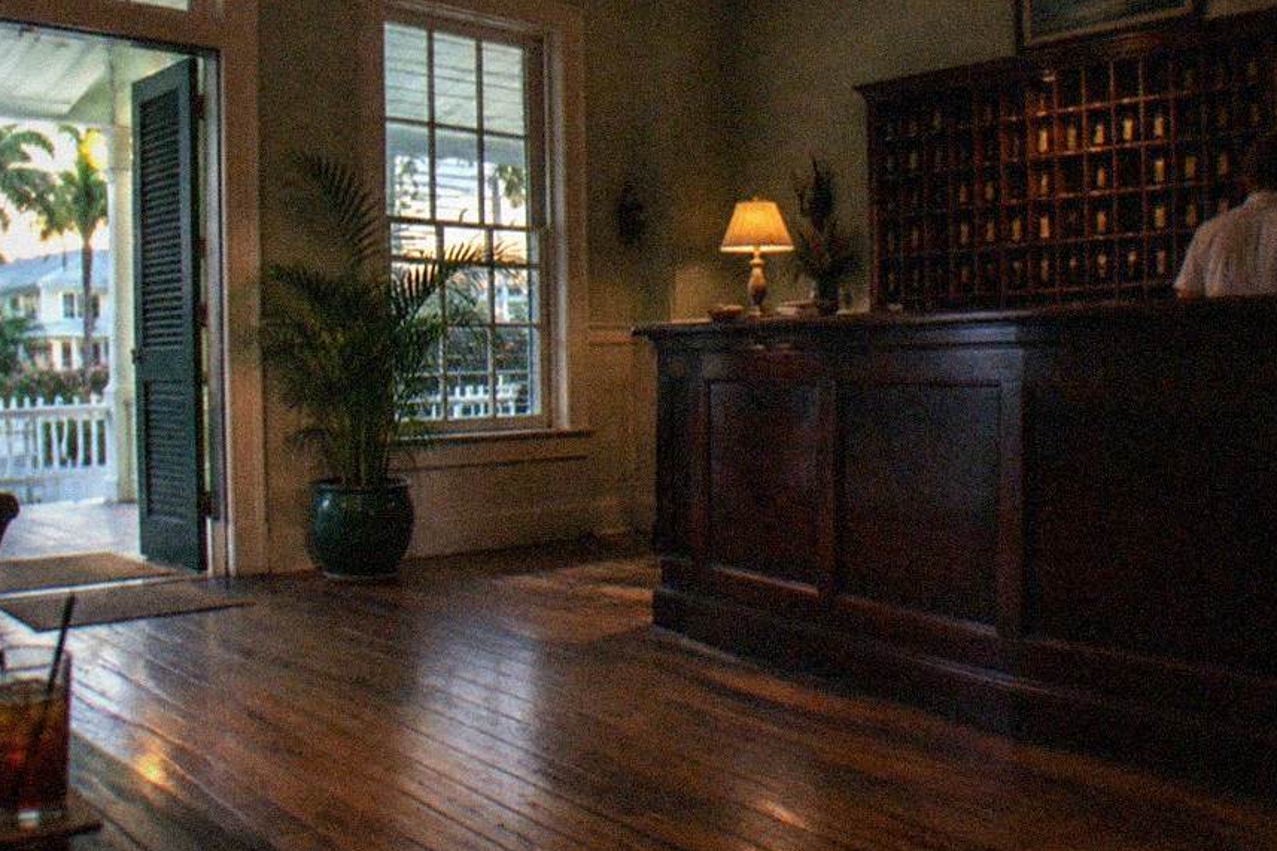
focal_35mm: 56
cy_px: 374
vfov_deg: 24.2
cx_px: 572
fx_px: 1986
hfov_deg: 35.6
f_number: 4
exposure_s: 1/125
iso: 6400
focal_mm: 48
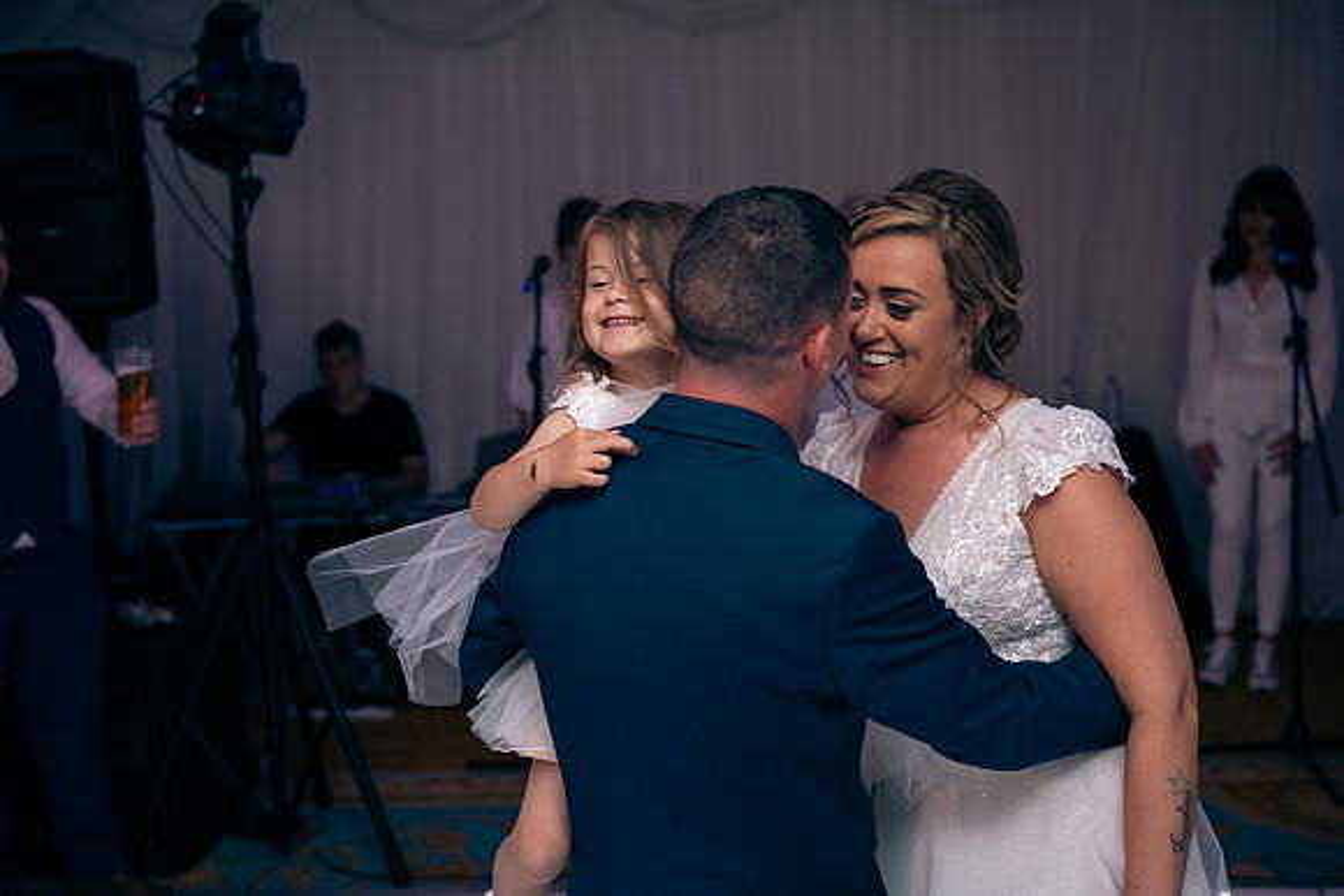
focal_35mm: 50
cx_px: 672
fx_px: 1867
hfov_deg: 39.6
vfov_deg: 27.0
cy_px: 448
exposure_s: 1/160
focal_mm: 50
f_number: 3.5
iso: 800
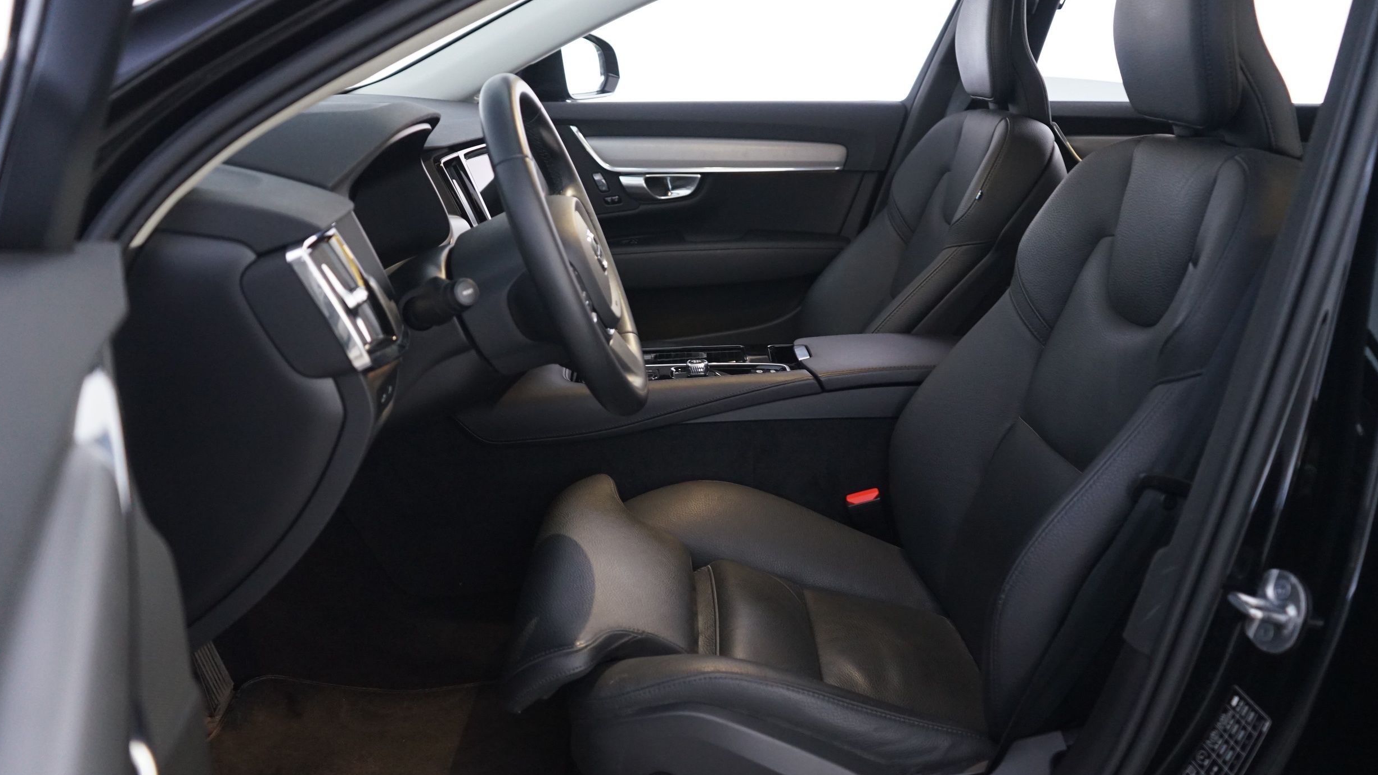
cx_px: 698
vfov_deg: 37.8
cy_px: 378
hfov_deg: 62.6
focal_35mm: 31
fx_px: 1133
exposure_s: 1/8
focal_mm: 29
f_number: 3.5
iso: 2500
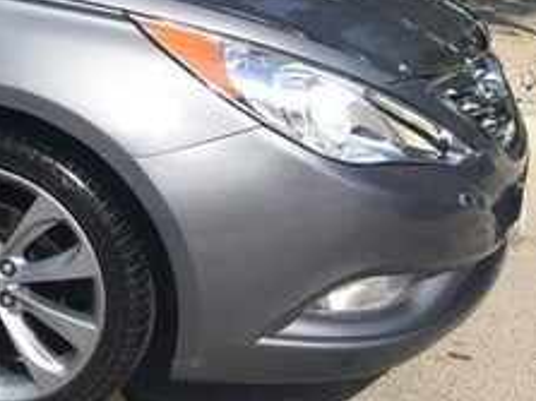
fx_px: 1331
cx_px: -250
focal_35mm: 86
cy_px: 40
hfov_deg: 19.9
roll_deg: -1.2
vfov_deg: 16.9
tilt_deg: -14.5
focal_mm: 4.15
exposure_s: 1/1709
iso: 32
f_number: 2.2
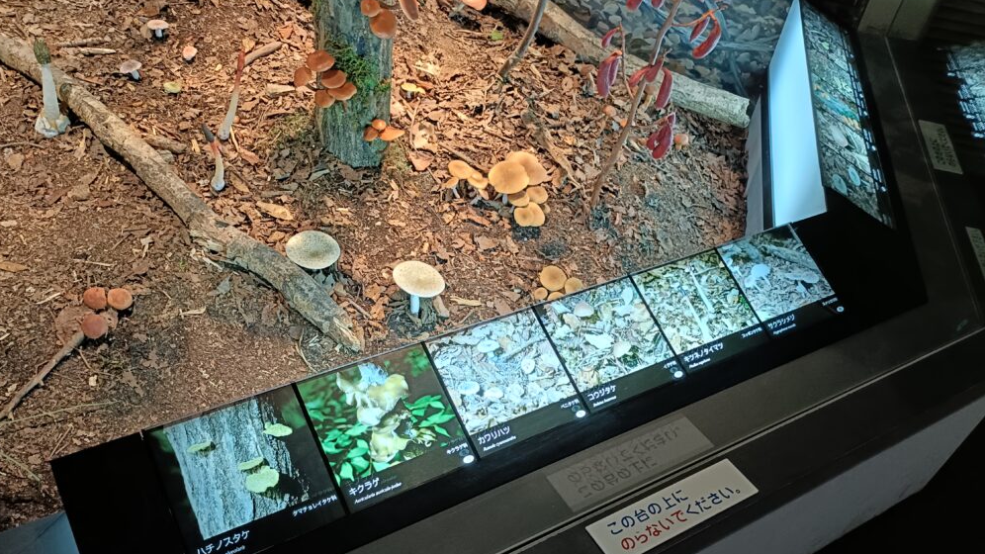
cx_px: 480
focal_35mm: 28
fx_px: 731
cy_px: 371
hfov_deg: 67.9
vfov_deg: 40.9
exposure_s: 1/60
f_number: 1.7
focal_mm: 4.7
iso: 1250
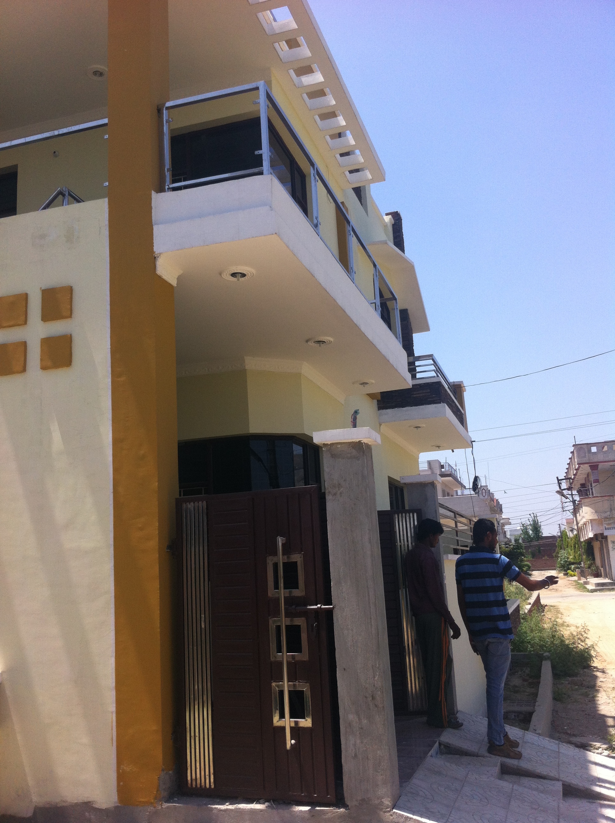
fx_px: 831
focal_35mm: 35
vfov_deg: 52.7
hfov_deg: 40.6
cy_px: 412
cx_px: 308
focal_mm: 3.85
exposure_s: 1/943
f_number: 2.8
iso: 80
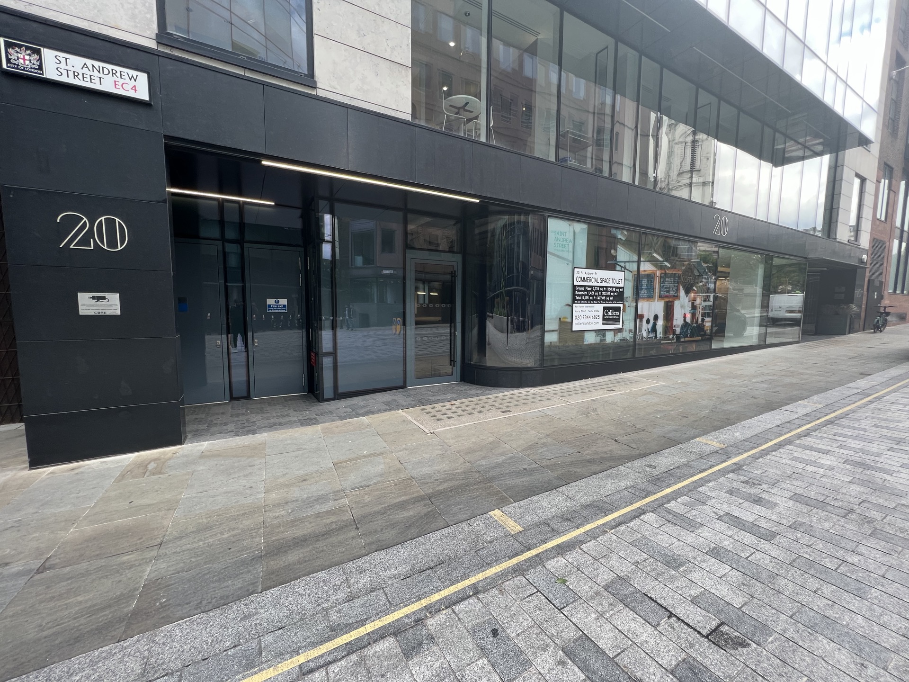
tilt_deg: -5.8
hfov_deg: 106.2
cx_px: 454
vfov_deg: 89.9
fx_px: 341
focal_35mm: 13
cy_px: 341
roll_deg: +0.7
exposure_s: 1/99
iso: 40
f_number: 1.8
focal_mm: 1.57
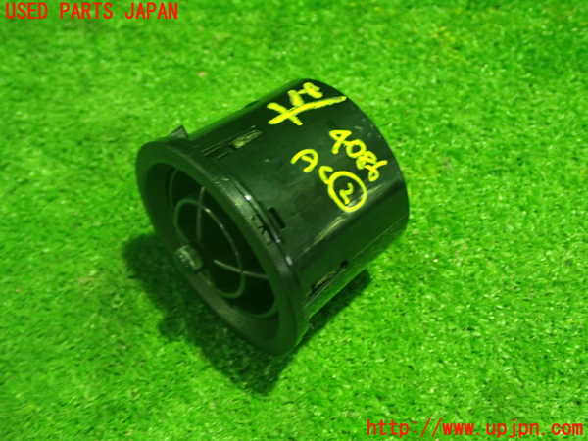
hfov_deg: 42.9
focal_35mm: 44
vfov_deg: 32.9
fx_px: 747
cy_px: 220
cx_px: 294
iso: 800
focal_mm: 7.84
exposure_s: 1/13
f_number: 2.9
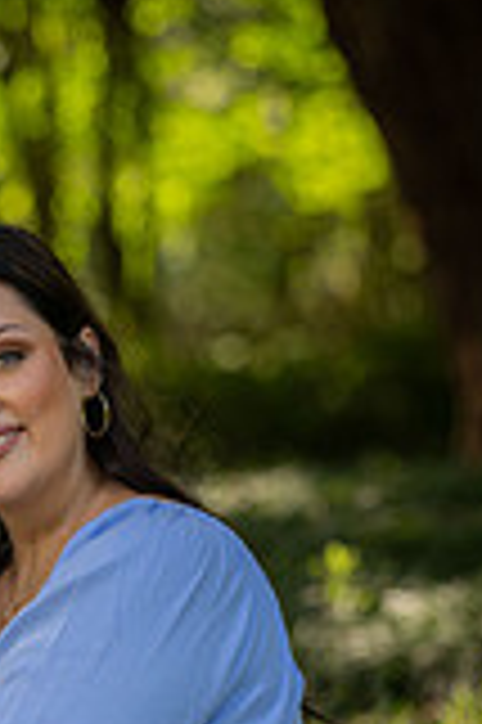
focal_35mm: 280
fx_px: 5635
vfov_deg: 7.3
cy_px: 688
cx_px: -149
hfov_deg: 4.9
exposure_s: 1/125
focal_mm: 100
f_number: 3.2
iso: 100
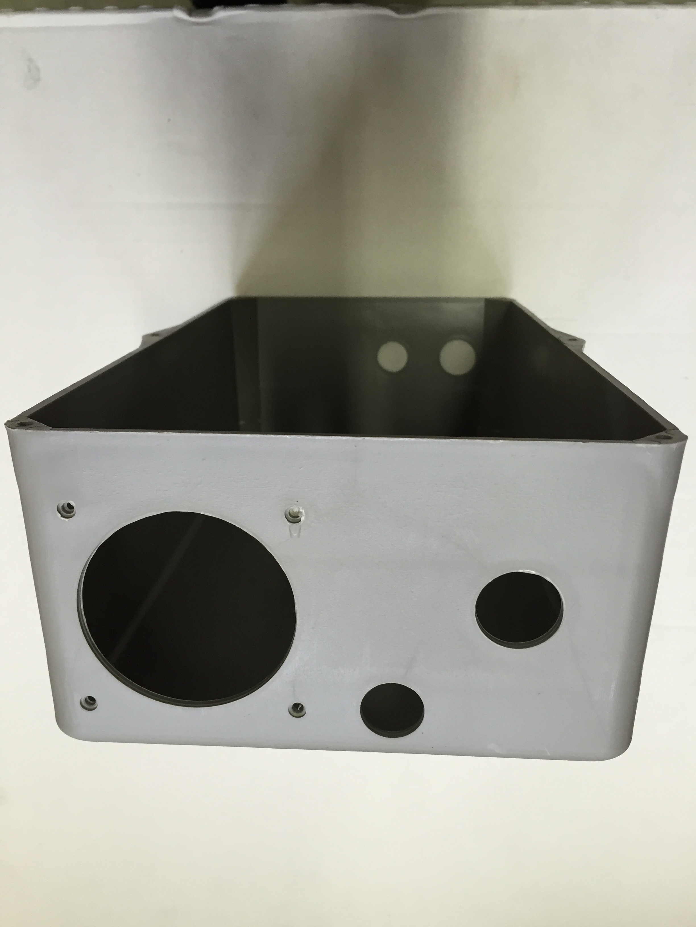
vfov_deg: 61.7
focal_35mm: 29
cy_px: 464
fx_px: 777
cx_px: 348
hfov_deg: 48.2
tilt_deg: -72.7
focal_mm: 4.15
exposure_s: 1/33
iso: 125
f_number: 2.2
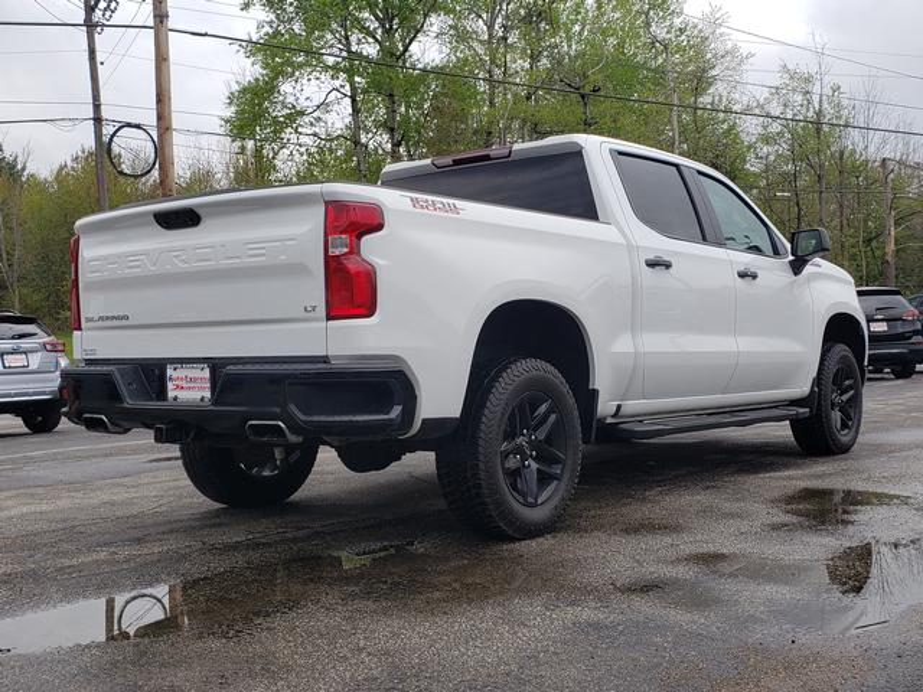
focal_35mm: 26
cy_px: 346
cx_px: 462
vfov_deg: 53.1
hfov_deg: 67.3
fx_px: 693
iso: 50
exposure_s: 1/509
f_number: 2.4
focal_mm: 4.3
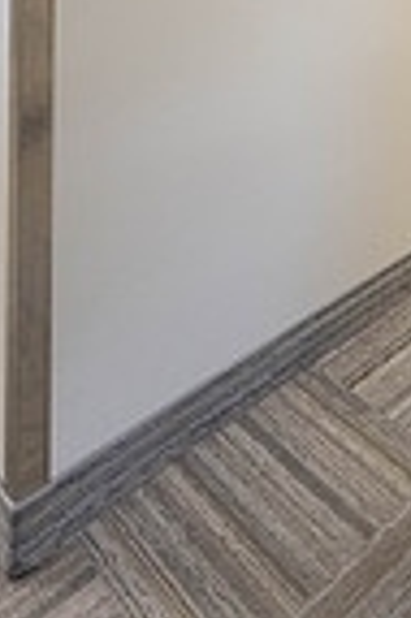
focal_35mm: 44
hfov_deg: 26.1
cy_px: -216
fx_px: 755
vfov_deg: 31.9
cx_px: 532
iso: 2500
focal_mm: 14
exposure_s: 1/200
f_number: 5
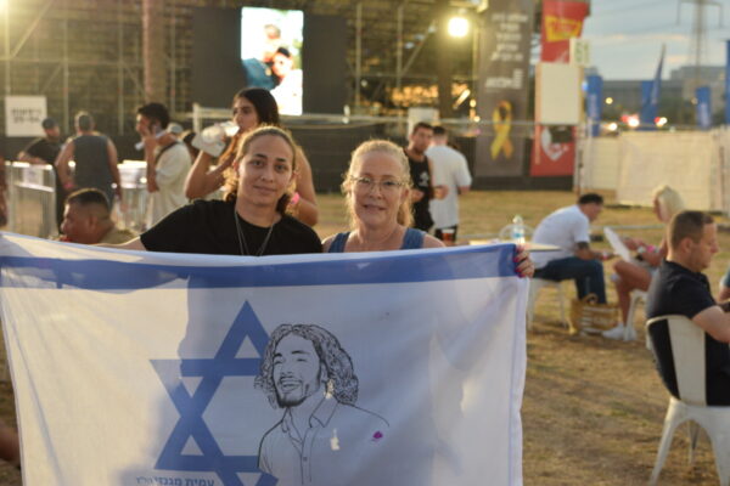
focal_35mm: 52
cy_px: 243
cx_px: 365
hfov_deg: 37.9
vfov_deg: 25.8
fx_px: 1065
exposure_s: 1/80
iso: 800
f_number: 2.8
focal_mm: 35
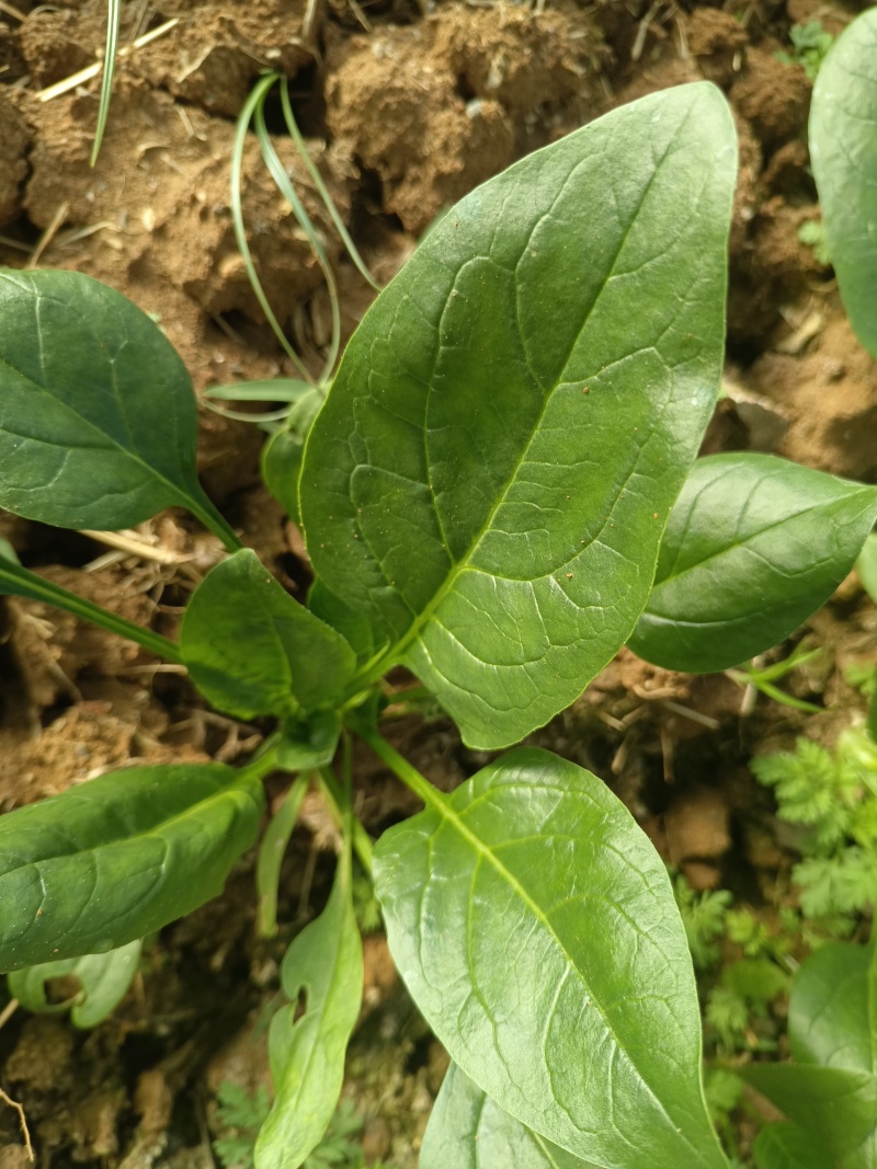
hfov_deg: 58.9
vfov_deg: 73.9
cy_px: 584
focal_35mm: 23
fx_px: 777
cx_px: 438
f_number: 1.88
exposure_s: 1/100
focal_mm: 5.59
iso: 107
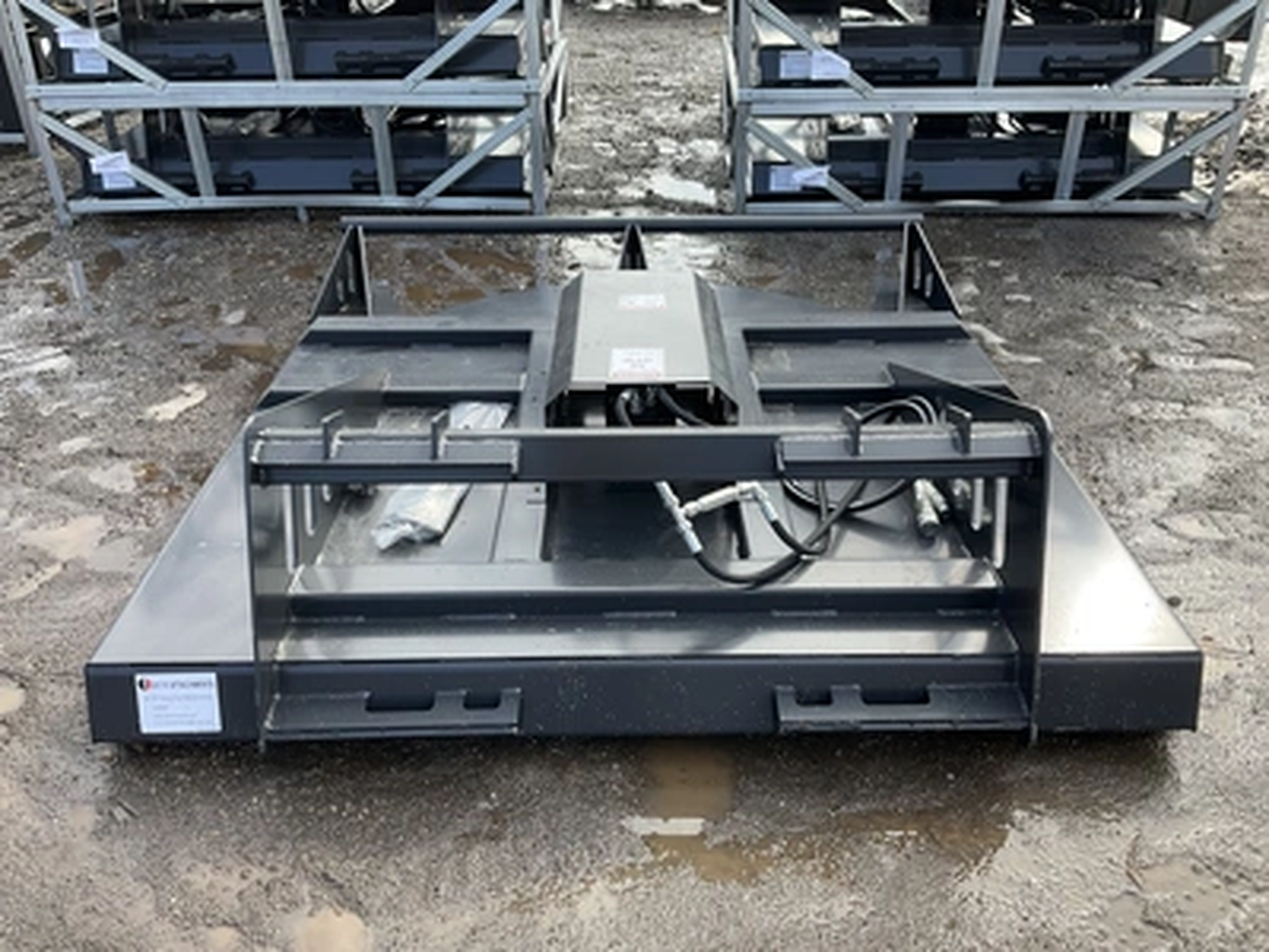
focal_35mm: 29
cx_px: 634
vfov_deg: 48.2
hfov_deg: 61.7
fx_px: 1063
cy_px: 476
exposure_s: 1/473
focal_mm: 3
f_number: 1.8
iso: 25
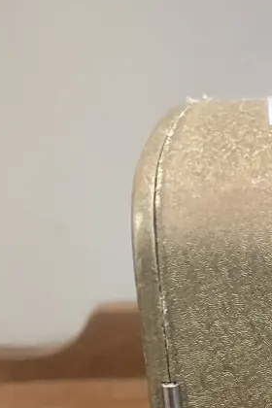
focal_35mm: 71
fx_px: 805
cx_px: 334
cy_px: 447
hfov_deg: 18.1
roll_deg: +1.4
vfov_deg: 26.3
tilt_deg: -19.0
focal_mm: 3.99
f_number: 1.8
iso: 320
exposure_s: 1/33
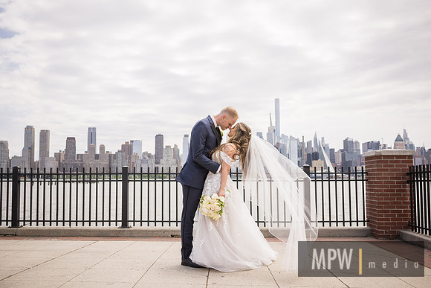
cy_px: 144
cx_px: 216
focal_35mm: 35
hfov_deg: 53.8
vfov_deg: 37.4
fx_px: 425
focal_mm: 35
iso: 100
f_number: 2.8
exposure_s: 1/1250
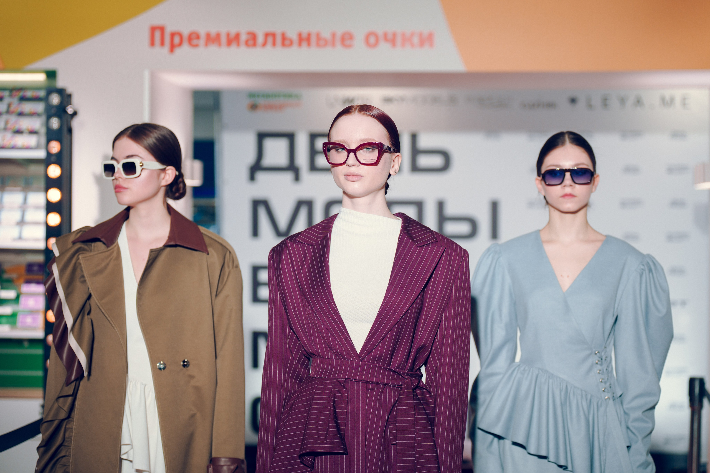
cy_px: 220
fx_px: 1757
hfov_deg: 22.8
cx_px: 355
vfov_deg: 15.3
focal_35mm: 89
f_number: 2.8
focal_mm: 83
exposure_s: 1/250
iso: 100
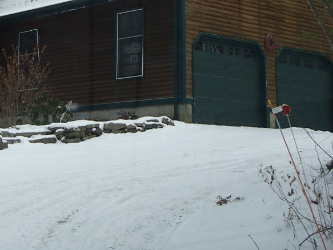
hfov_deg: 22.4
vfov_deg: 17.0
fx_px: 828
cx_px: 58
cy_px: 32
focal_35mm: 86
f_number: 4.9
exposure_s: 1/250
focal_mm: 8.8
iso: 100
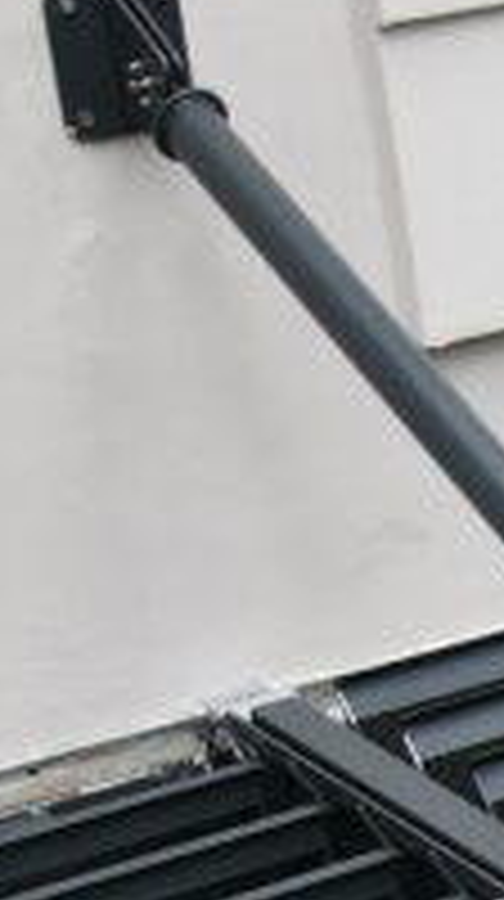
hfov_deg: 8.3
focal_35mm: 134
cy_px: 1377
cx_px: 1174
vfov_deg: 14.8
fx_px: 3194
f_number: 2.8
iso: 100
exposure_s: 1/90
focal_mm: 4.5
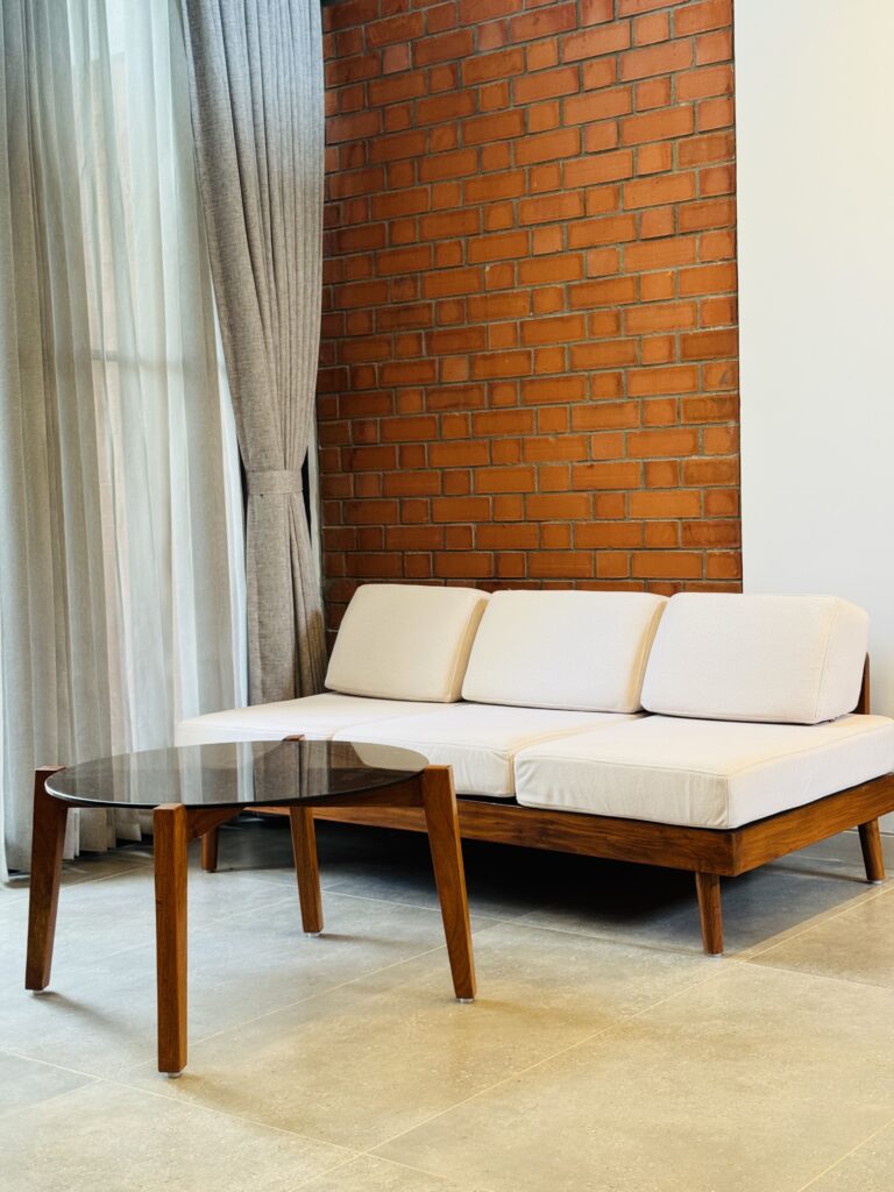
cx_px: 447
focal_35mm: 48
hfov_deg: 30.3
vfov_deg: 39.7
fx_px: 1653
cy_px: 596
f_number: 1.78
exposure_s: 1/60
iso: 100
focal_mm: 6.76
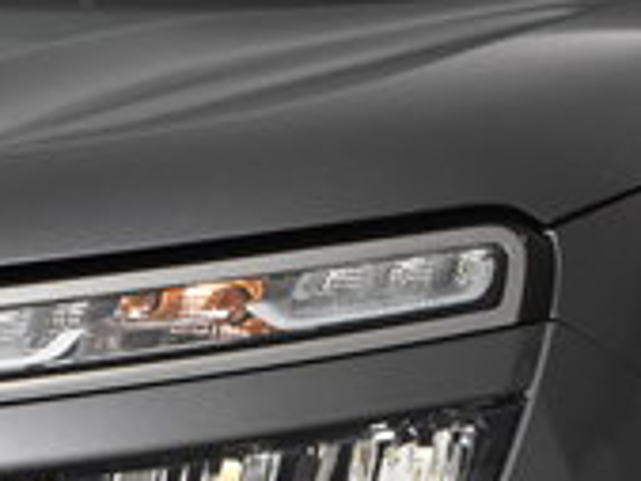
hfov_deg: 7.2
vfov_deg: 5.4
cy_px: 703
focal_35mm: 271
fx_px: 5020
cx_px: -193
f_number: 5
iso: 1600
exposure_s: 1/100
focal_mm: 31
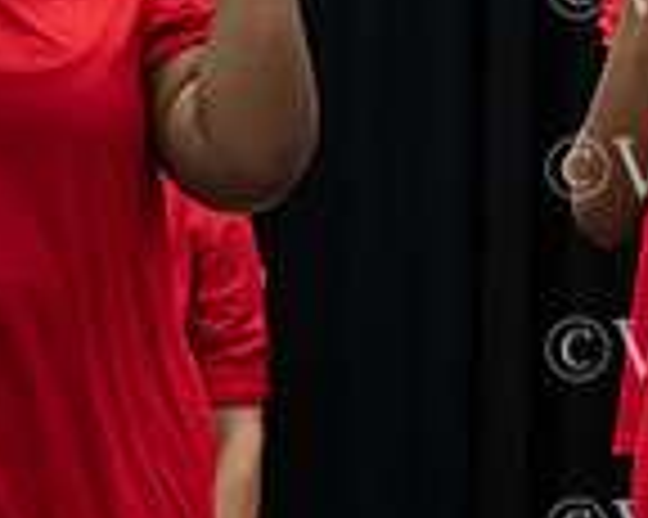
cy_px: -104
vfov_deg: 3.3
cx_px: 1197
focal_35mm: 475
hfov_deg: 4.0
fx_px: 9104
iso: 8000
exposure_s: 1/125
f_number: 6.3
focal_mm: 126
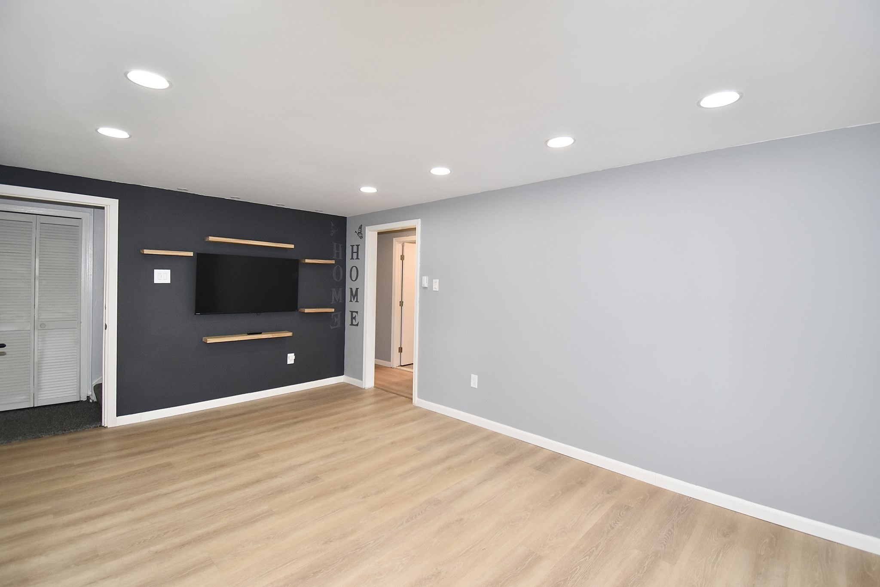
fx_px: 367
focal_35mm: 15
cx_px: 440
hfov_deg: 100.4
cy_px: 294
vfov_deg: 77.3
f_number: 5.6
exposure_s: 1/125
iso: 800
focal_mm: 10
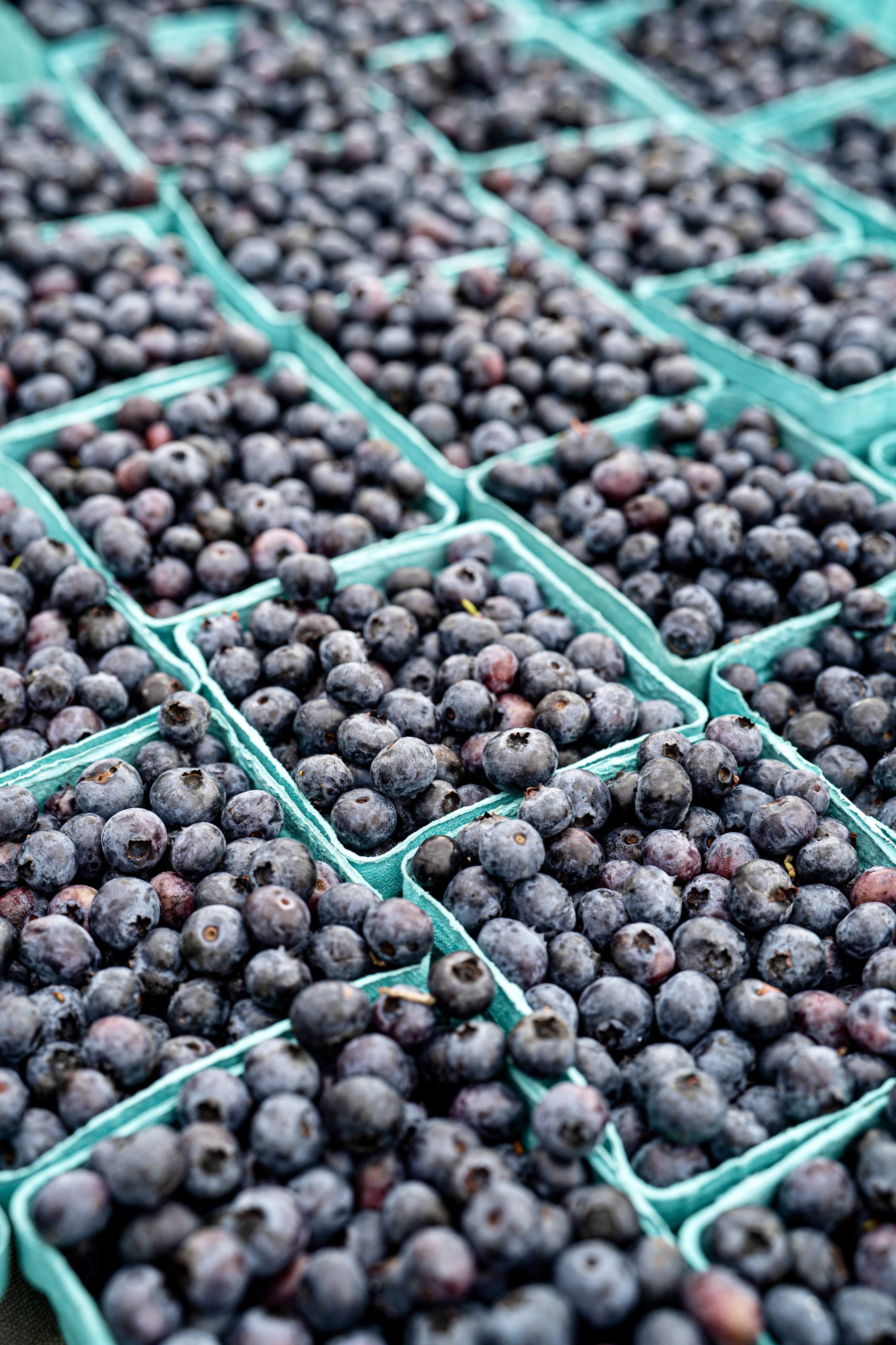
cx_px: 448
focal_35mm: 50
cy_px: 672
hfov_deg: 27.0
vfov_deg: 39.6
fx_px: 1867
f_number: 4
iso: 100
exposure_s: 1/160
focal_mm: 50
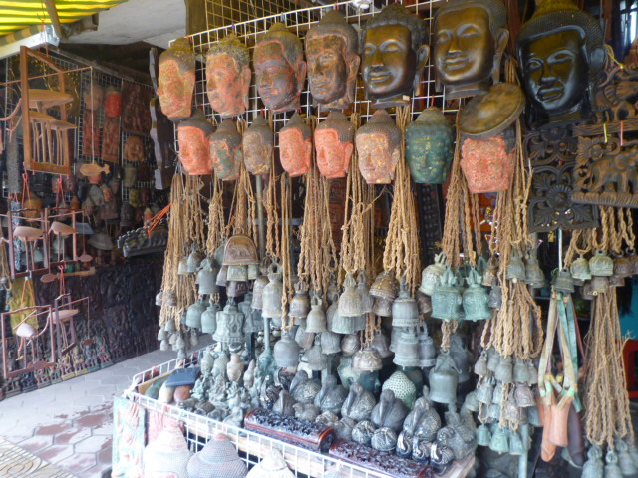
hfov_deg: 69.4
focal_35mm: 25
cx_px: 319
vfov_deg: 54.9
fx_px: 461
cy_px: 239
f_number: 2.8
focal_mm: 4.4
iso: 125
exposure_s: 1/30
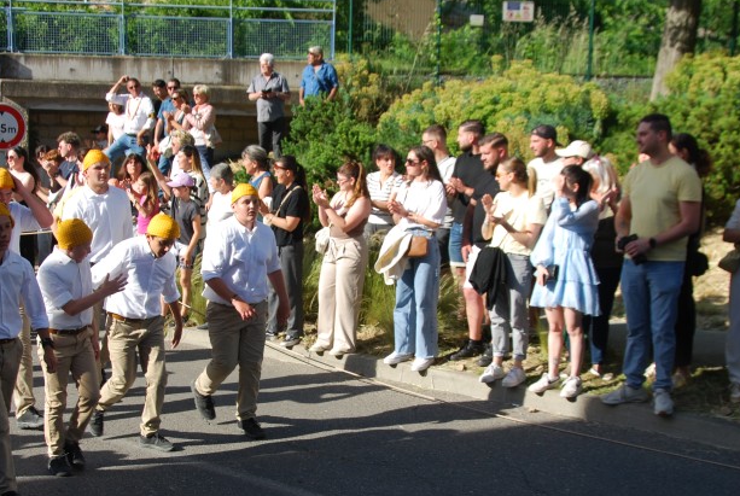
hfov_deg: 34.9
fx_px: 1174
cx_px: 319
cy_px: 319
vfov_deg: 23.8
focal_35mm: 57
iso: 100
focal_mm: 26
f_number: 7.1
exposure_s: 1/200
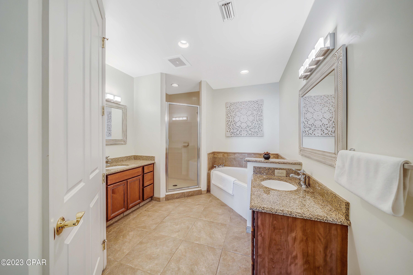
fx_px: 138
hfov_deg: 112.6
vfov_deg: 90.0
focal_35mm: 12
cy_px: 138
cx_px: 206
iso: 100
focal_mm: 12
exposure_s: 1/13
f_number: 5.6
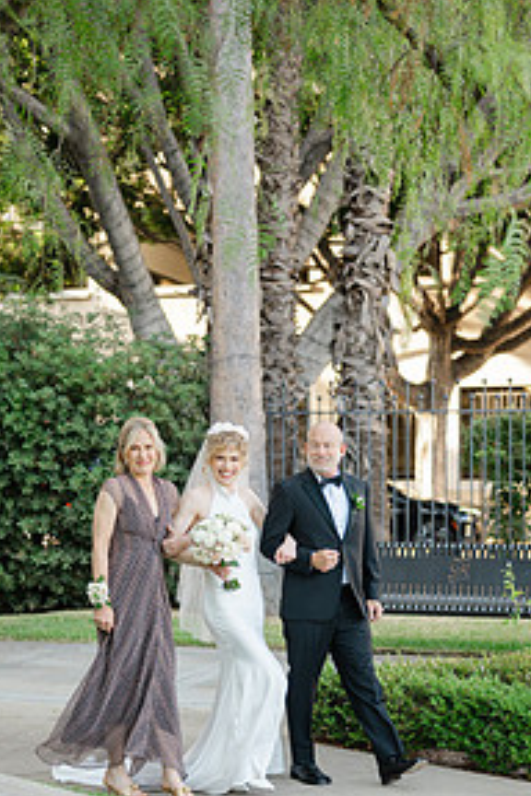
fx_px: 1726
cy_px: 533
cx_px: 238
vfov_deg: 25.8
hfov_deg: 17.5
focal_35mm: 78
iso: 100
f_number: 1.8
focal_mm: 50
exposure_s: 1/320
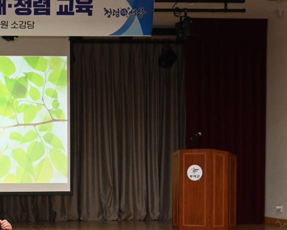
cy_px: 206
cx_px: -19
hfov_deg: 21.9
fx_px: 705
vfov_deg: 18.2
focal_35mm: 83
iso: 1250
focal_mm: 32
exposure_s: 1/200
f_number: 4
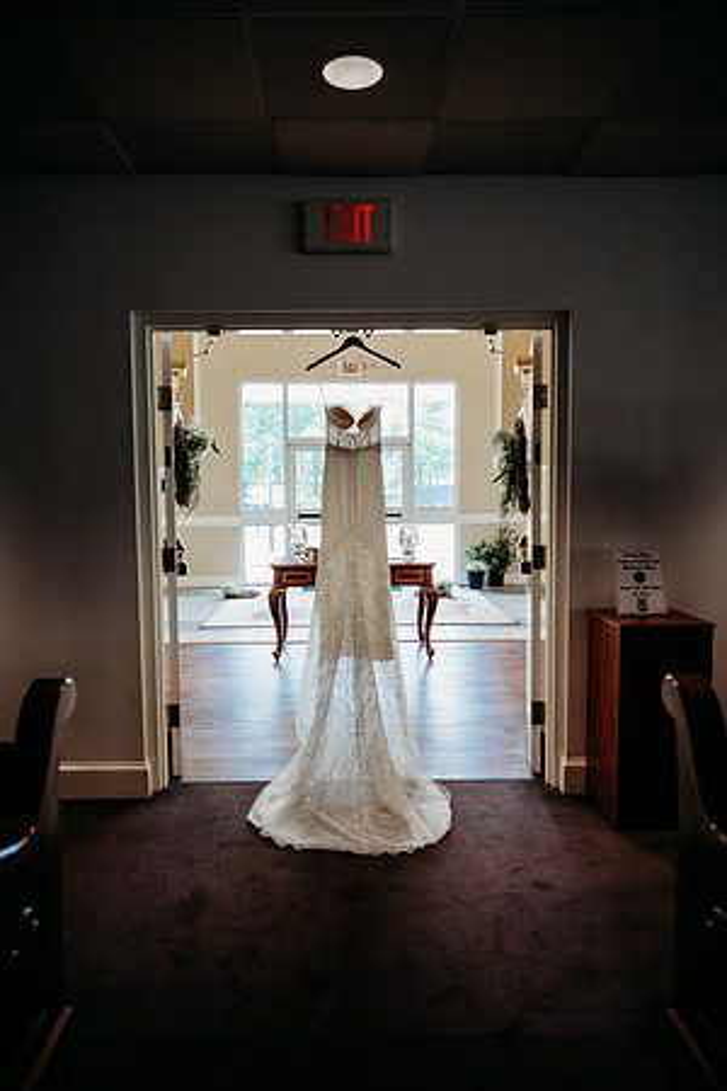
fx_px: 727
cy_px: 546
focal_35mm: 24
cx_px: 364
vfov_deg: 73.7
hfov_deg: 53.1
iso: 400
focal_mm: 24
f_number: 2.5
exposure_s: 1/160
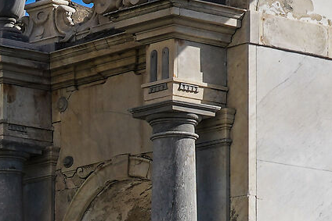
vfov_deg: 6.8
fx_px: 1827
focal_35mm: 198
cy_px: 351
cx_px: -91
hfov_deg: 10.2
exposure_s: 1/200
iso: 100
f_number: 9
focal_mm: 35
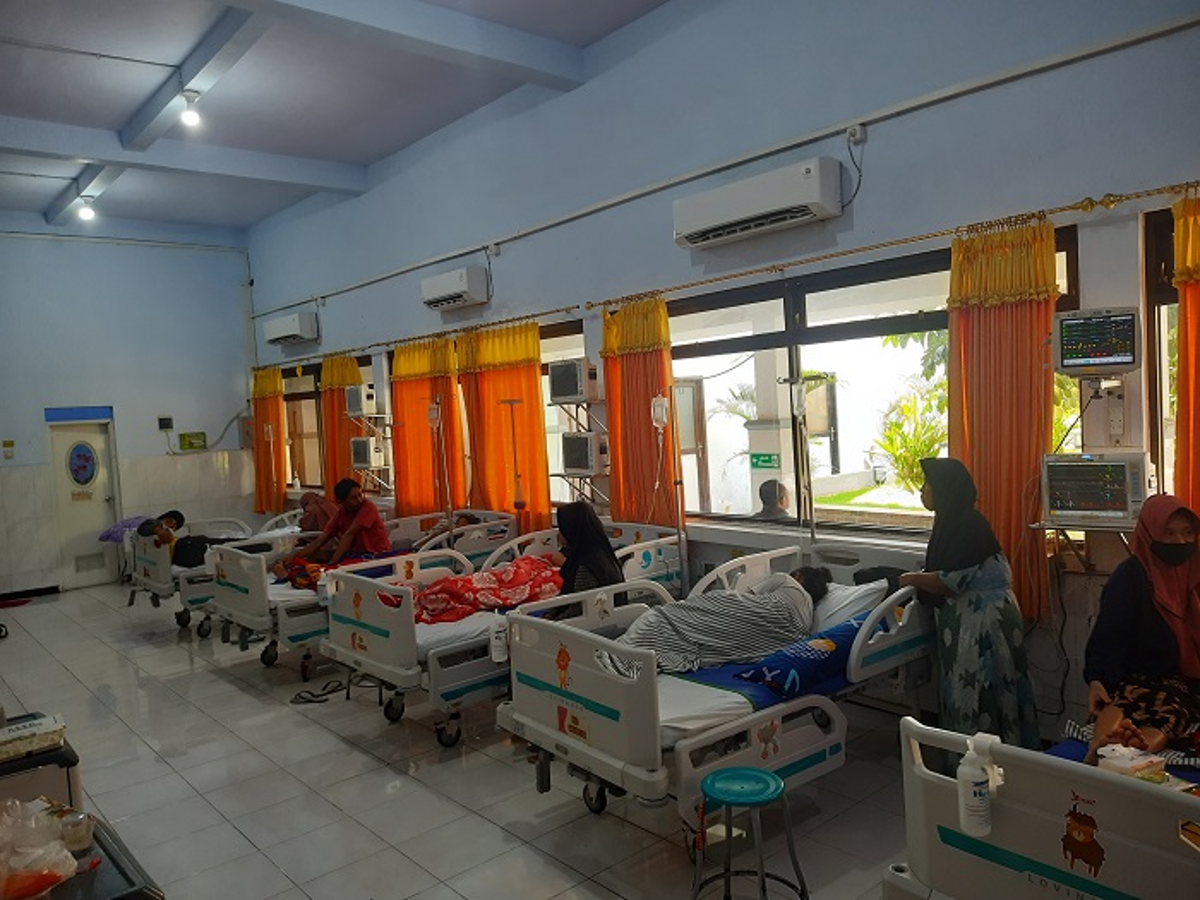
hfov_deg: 71.6
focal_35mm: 24
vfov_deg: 56.8
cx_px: 600
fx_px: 832
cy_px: 450
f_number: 1.8
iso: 50
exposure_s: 1/100
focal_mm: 5.23
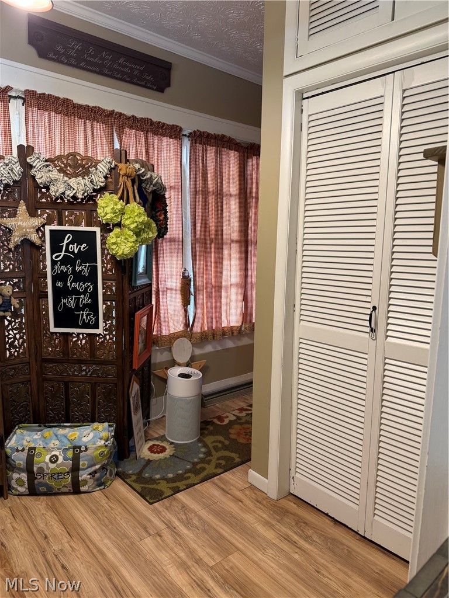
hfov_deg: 56.8
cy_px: 299
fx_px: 415
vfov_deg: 71.6
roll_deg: -1.6
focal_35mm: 24
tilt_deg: -9.0
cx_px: 224
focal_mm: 6.76
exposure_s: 1/60
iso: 200
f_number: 1.78
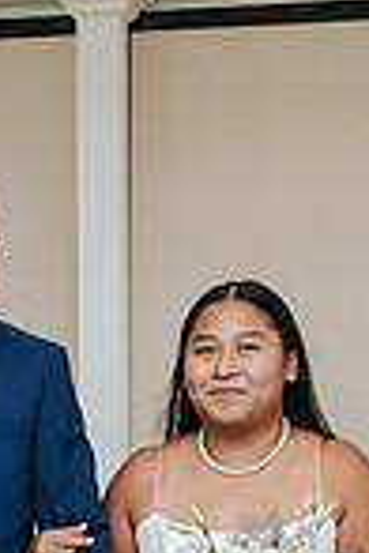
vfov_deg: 11.8
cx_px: -175
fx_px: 2583
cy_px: 746
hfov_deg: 8.0
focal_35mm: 168
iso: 800
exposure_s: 1/200
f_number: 3.5
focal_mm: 35
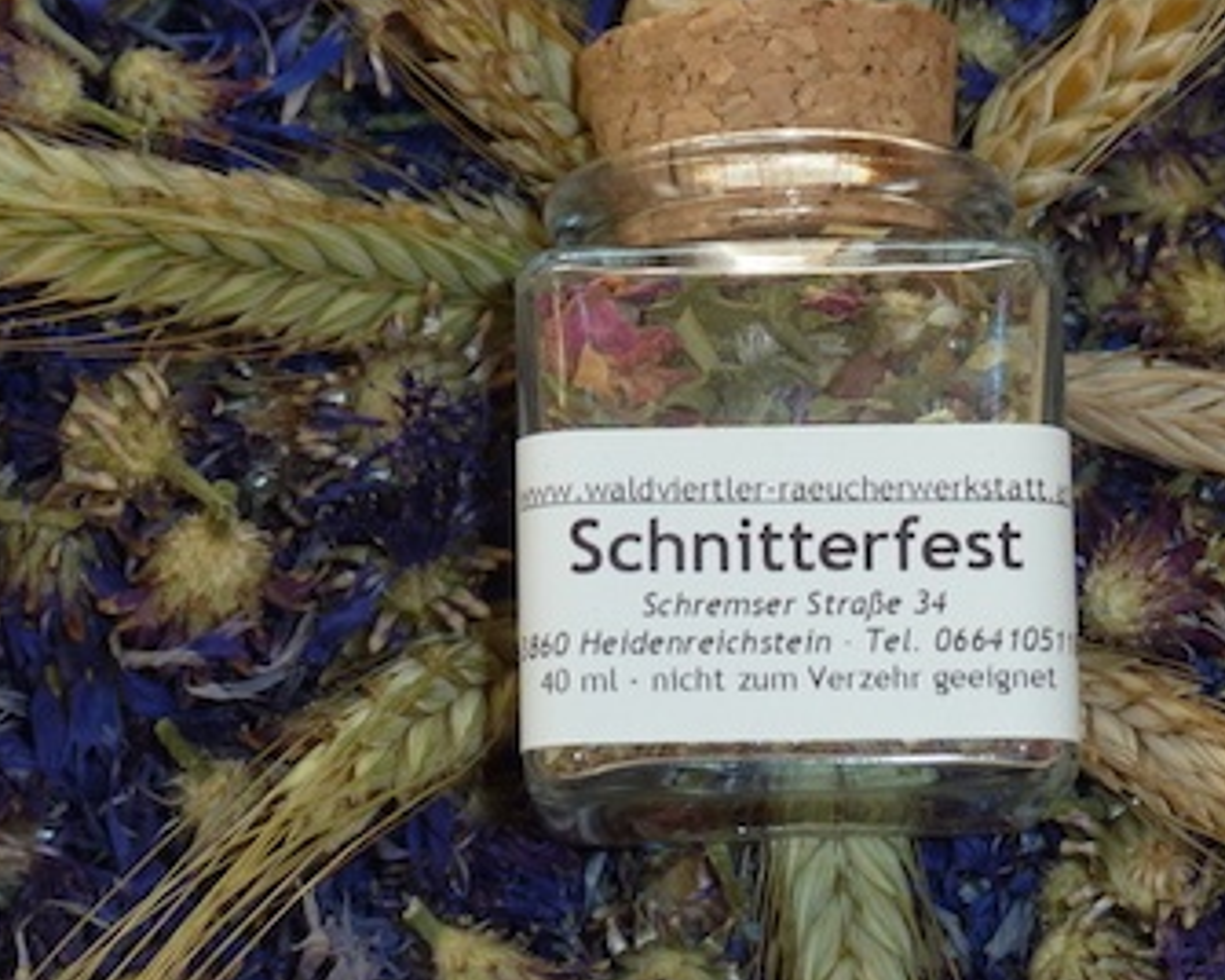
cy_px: 461
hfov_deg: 17.1
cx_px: 799
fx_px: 4061
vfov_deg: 13.8
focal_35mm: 112
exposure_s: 1/40
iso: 160
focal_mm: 11.9
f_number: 4.1
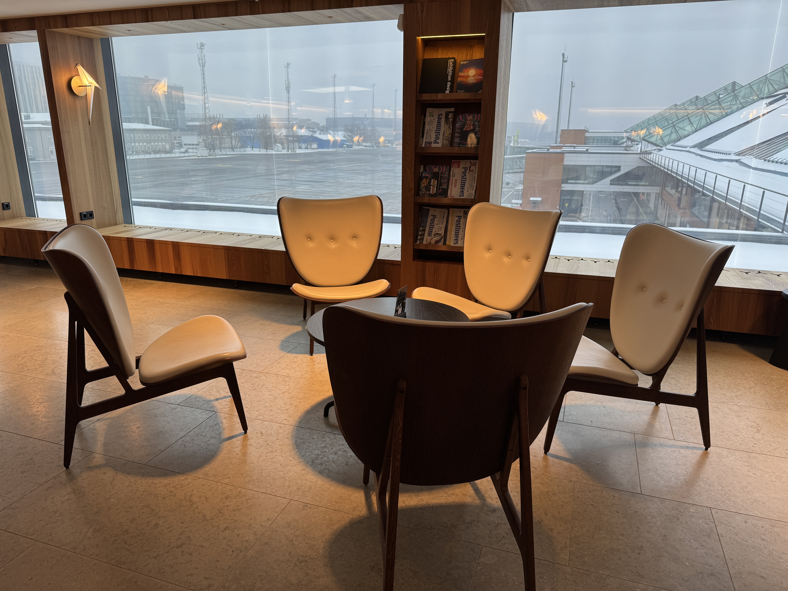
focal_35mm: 24
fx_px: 546
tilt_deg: -16.3
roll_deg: -0.2
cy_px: 296
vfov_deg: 56.8
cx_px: 394
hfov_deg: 71.6
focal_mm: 6.76
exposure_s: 1/100
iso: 80
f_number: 1.78
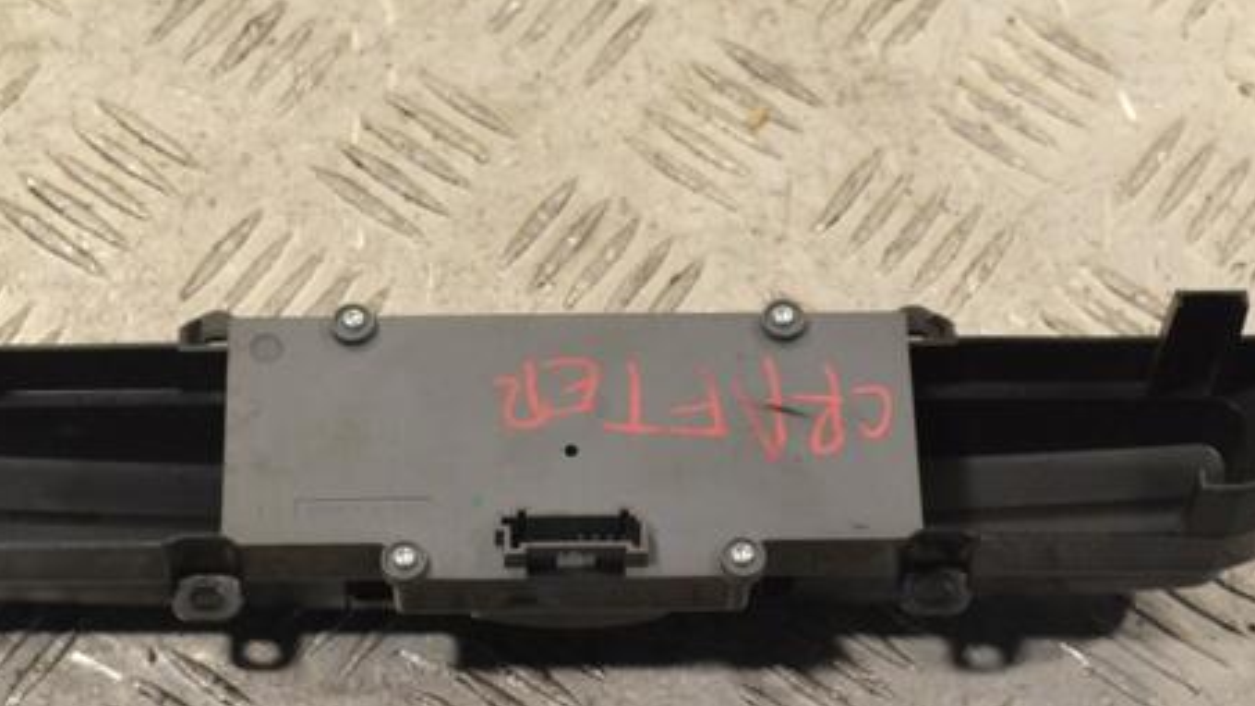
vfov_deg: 12.1
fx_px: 3328
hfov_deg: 21.3
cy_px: 440
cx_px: 549
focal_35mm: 100
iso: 3200
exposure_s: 1/320
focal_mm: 48
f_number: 9
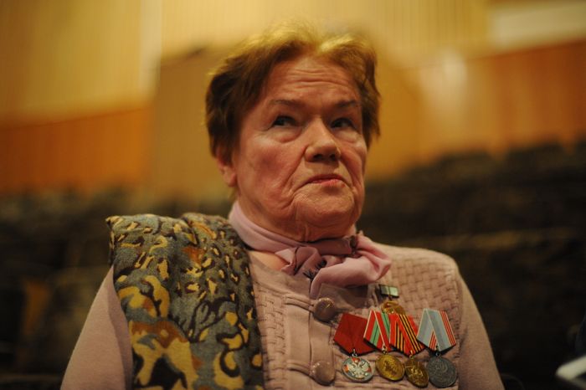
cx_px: 293
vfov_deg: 27.0
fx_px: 813
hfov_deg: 39.6
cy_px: 195
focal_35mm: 50
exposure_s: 1/100
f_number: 1.4
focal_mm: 50
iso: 3200
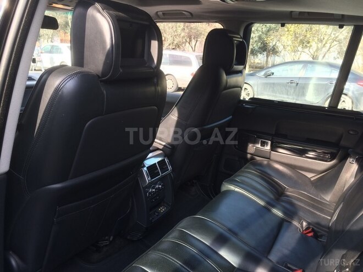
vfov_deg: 48.2
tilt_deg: -15.7
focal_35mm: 29
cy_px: 136
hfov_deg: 61.7
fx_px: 304
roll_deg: -1.7
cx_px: 182
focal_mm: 4.15
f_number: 2.2
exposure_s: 1/122
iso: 32
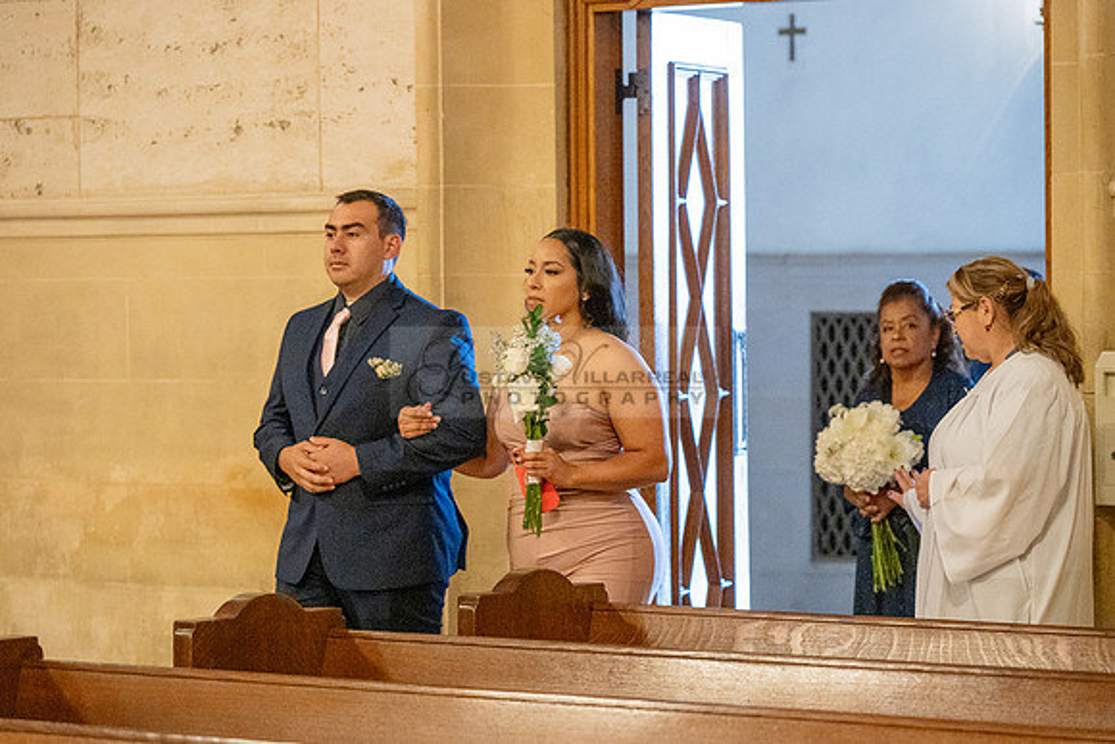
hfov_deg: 14.5
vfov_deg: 9.7
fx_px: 4373
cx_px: 558
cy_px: 357
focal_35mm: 141
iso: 3200
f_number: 4
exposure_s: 1/200
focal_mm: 120
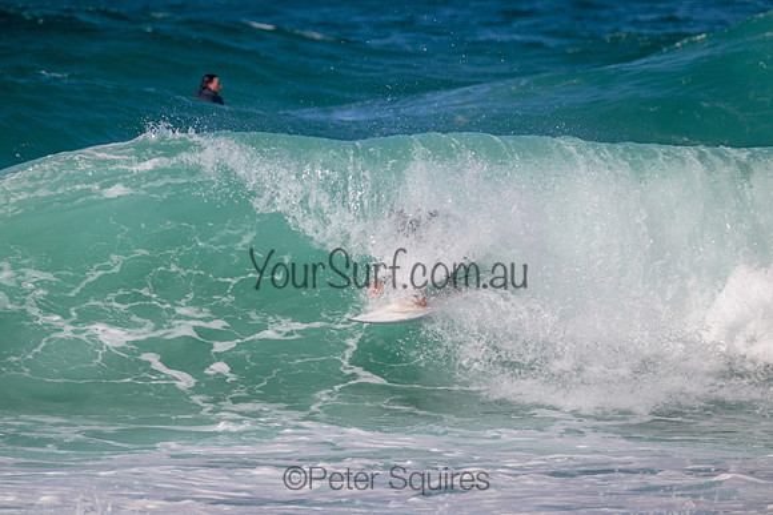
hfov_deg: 2.6
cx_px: 386
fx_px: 17181
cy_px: 258
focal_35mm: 800
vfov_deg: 1.7
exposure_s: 1/1600
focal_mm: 800
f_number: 11
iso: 560
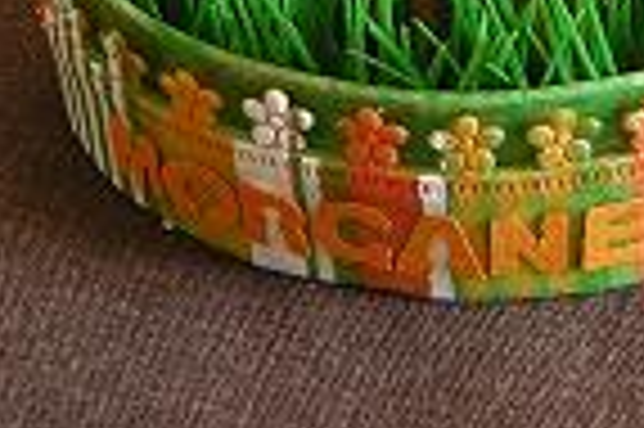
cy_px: -95
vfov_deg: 12.7
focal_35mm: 105
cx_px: 486
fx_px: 1876
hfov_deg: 19.3
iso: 50
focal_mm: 4.7
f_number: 2.6
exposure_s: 1/36.9
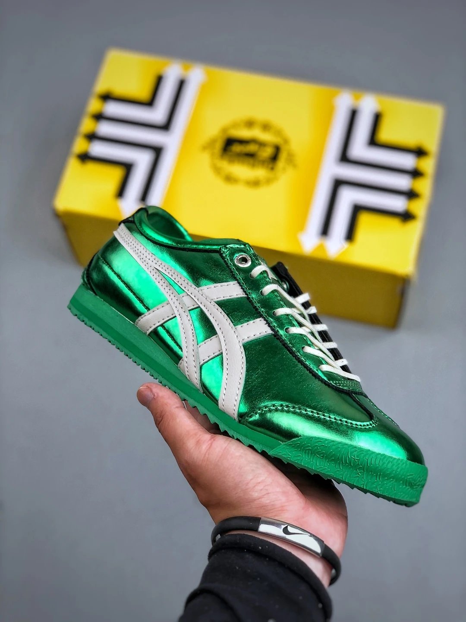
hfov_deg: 25.7
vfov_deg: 33.8
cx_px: 233
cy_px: 311
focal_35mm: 57
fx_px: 1023
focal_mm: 6.6
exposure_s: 1/100
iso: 32
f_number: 2.8
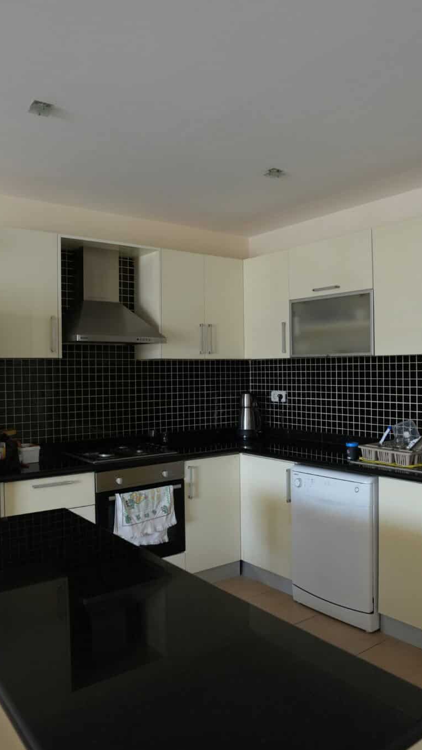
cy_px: 378
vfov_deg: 69.9
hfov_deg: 42.8
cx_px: 243
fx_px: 537
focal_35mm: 27
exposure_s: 1/160
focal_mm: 17
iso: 1250
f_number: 4
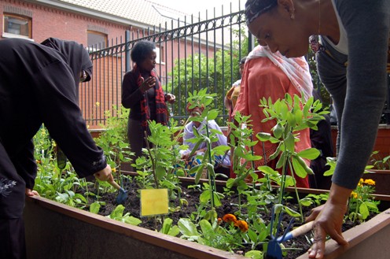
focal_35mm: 33
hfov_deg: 57.3
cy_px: 130
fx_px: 357
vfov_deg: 39.8
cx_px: 195
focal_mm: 22
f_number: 5
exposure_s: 1/100
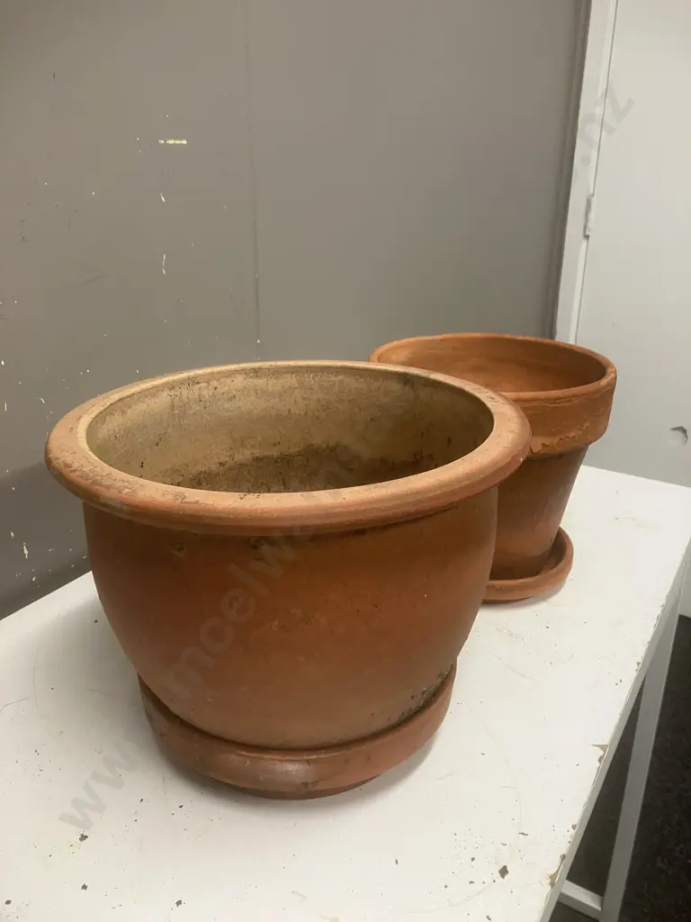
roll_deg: +0.2
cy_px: 461
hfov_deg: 49.7
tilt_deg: -19.7
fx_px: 745
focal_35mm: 28
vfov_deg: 63.4
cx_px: 346
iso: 80
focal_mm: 3.99
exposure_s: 1/50
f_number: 1.8
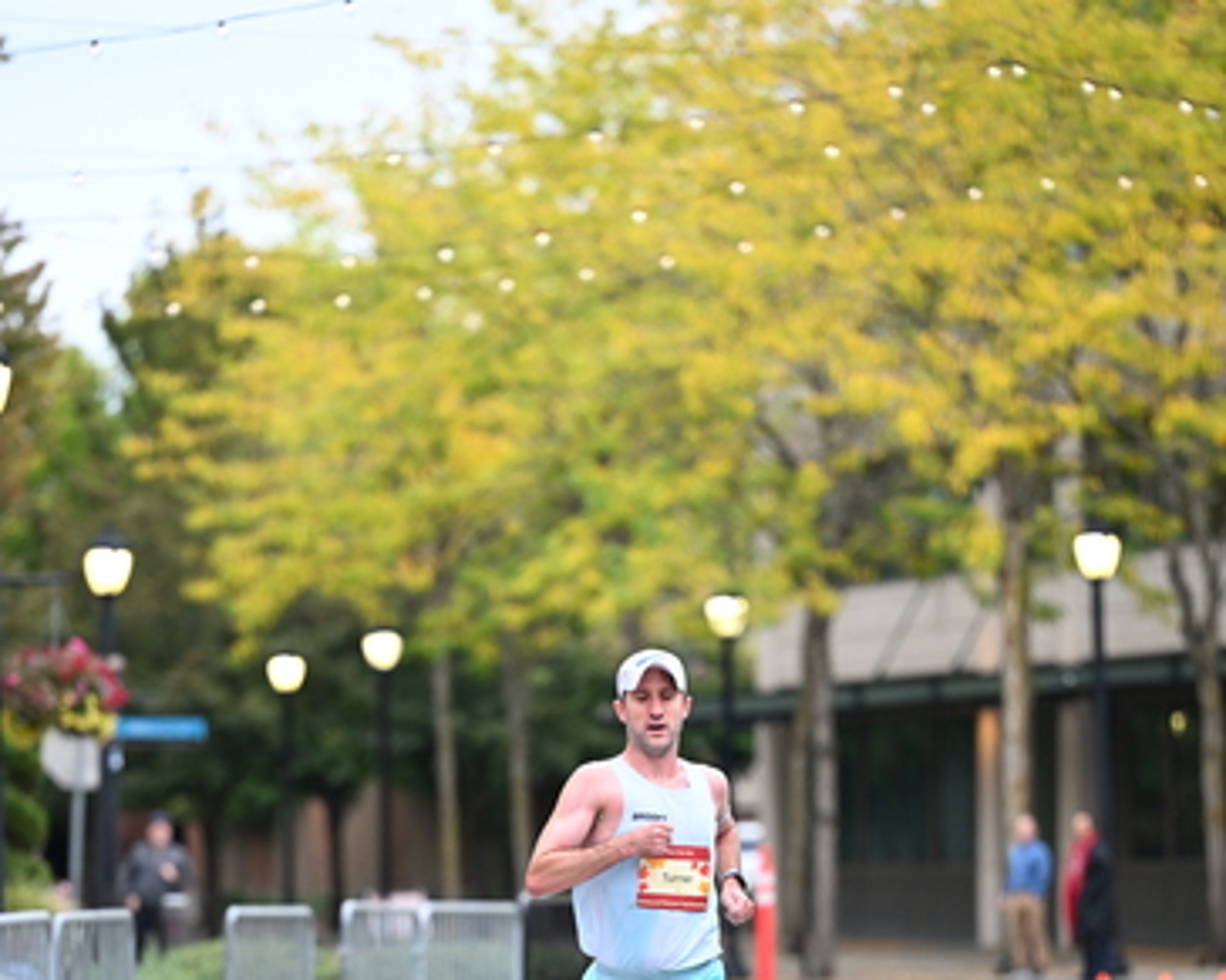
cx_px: 611
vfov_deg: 7.2
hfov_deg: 9.1
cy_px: 849
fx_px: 7727
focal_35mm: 213
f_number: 2.8
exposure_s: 1/640
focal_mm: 150
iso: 1250
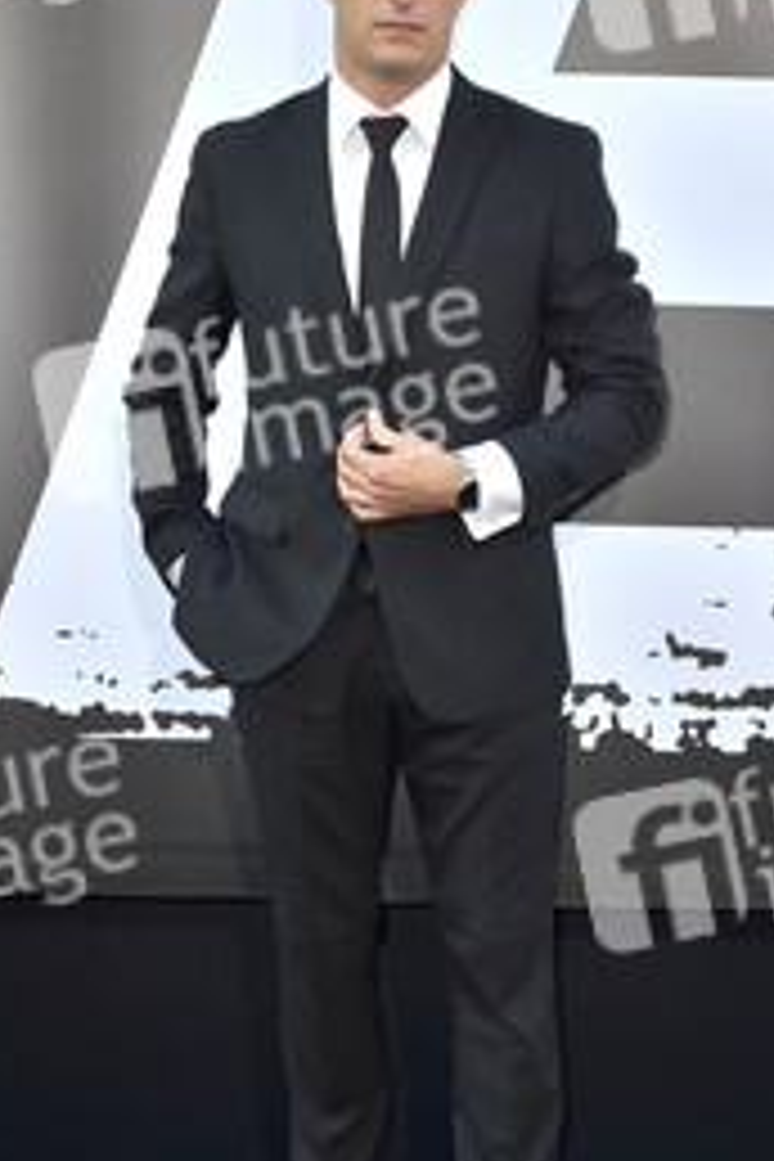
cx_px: 398
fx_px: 1999
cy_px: 621
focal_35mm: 62
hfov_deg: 21.9
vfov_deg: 32.4
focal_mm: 40
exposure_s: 1/250
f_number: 6.3
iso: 250
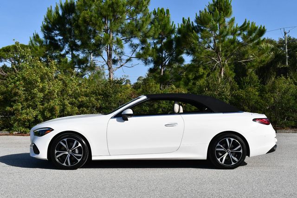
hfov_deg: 41.1
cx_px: 148
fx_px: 396
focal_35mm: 48
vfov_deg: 28.1
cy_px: 99
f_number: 9
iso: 100
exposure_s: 1/320
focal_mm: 24
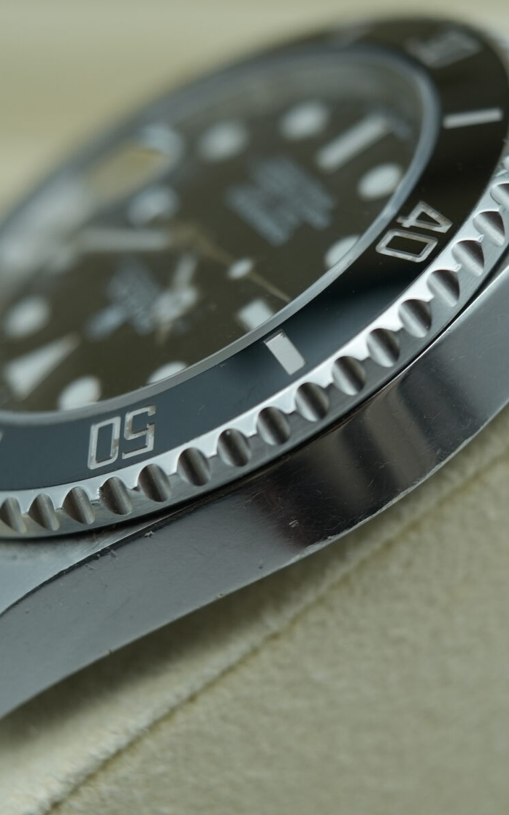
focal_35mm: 76
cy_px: 424
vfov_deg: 27.1
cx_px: 283
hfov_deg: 17.2
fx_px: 1687
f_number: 5
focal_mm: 35
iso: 400
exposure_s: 1/250
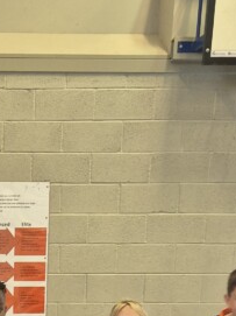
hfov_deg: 16.1
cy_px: 420
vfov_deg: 20.4
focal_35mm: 87
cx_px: -73
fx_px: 791
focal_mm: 5.4
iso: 250
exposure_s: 1/100
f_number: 1.8
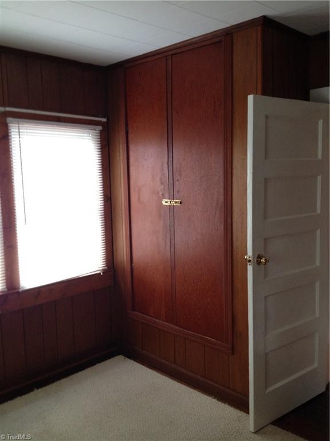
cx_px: 165
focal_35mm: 35
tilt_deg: -5.8
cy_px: 220
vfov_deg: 52.6
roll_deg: +1.3
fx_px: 445
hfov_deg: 40.7
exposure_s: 1/20
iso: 125
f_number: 2.4
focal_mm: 4.28
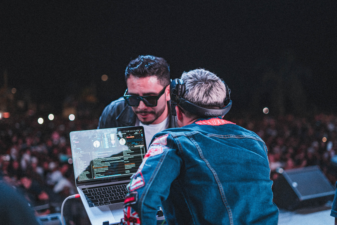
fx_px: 468
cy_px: 112
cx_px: 168
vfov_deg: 27.0
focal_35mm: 50
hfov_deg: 39.6
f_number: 2
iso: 400
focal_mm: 50
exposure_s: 1/125
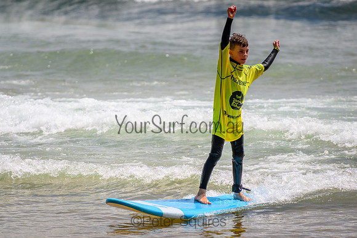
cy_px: 135
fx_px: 4487
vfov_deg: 3.0
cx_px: 155
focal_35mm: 452
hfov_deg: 4.6
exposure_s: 1/2000
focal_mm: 400
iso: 220
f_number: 5.6
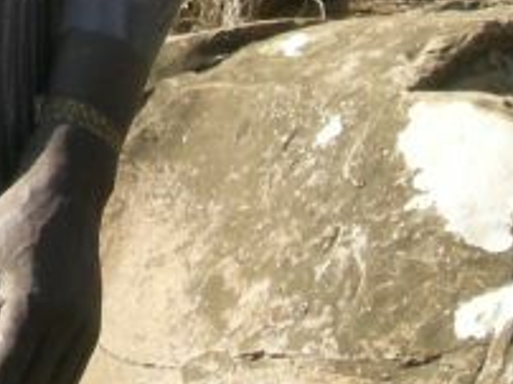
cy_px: -303
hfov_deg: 3.5
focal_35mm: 565
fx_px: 8363
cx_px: -660
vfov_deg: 2.6
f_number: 5.3
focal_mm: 18.6
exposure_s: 1/75.4
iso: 64
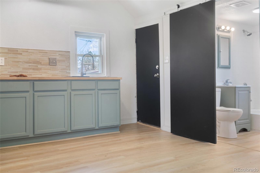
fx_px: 253
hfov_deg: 54.4
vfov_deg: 37.8
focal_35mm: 35
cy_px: 86
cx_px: 130
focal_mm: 35
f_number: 8
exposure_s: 1/6
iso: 400
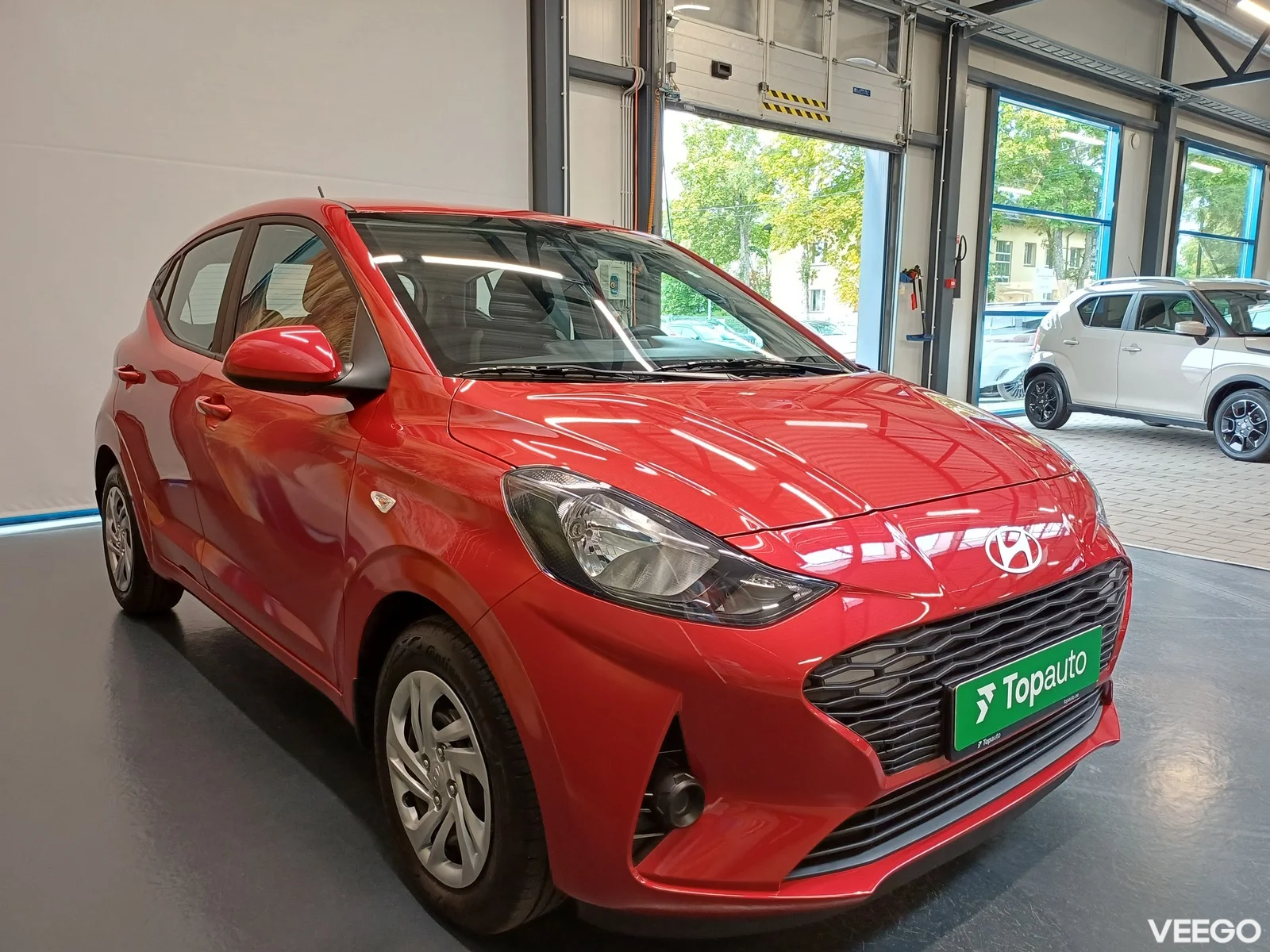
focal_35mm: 25
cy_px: 476
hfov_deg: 69.4
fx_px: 917
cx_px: 635
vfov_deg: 54.9
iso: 250
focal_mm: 4.65
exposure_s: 1/50
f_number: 1.8
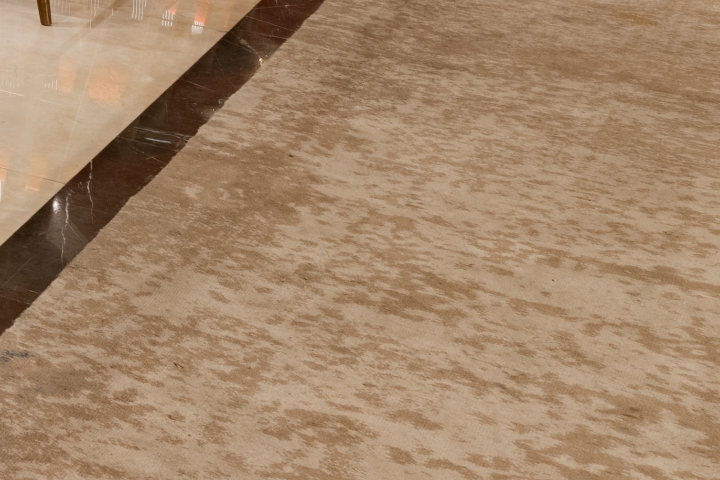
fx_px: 2079
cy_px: -772
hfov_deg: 13.4
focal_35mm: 104
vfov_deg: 10.7
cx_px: -1080
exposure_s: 1/6
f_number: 11
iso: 100
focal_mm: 19
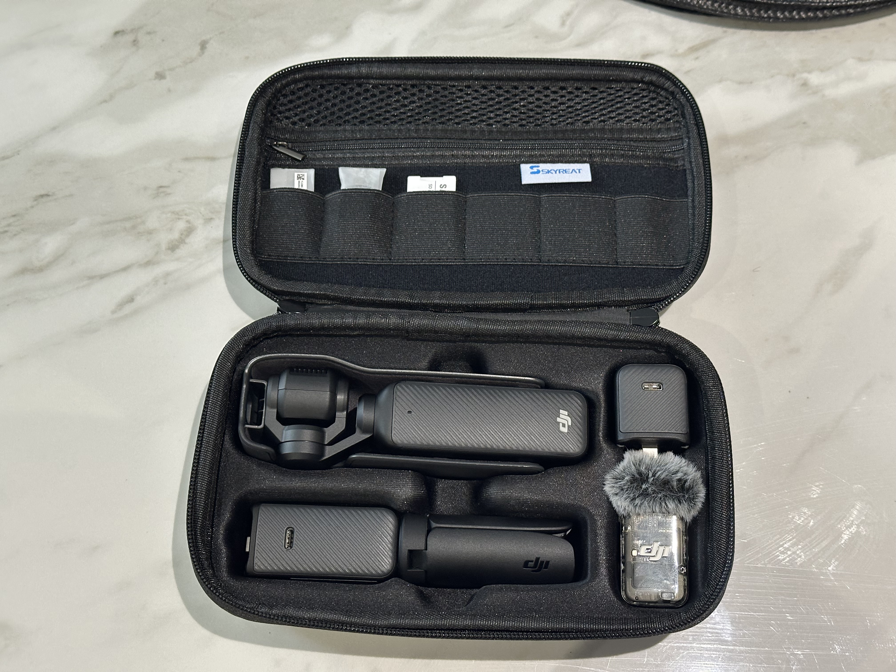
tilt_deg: -70.3
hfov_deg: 39.7
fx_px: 1242
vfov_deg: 30.3
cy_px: 336
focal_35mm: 48
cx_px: 448
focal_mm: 6.86
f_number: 1.78
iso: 200
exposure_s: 1/50
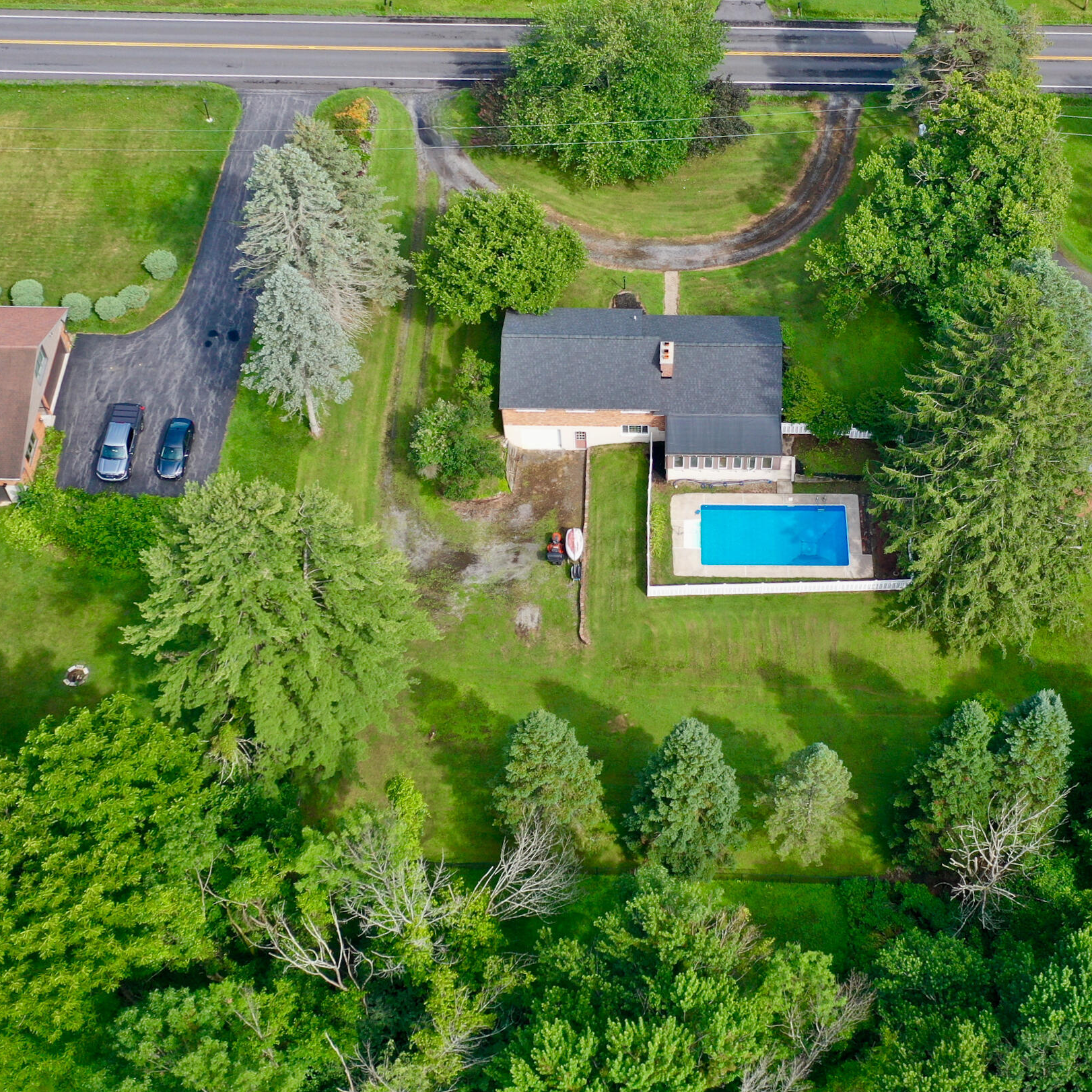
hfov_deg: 38.0
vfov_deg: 38.2
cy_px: 432
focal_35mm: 44
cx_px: 721
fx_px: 1570
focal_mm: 10.26
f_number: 3.2
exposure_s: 1/40
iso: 100
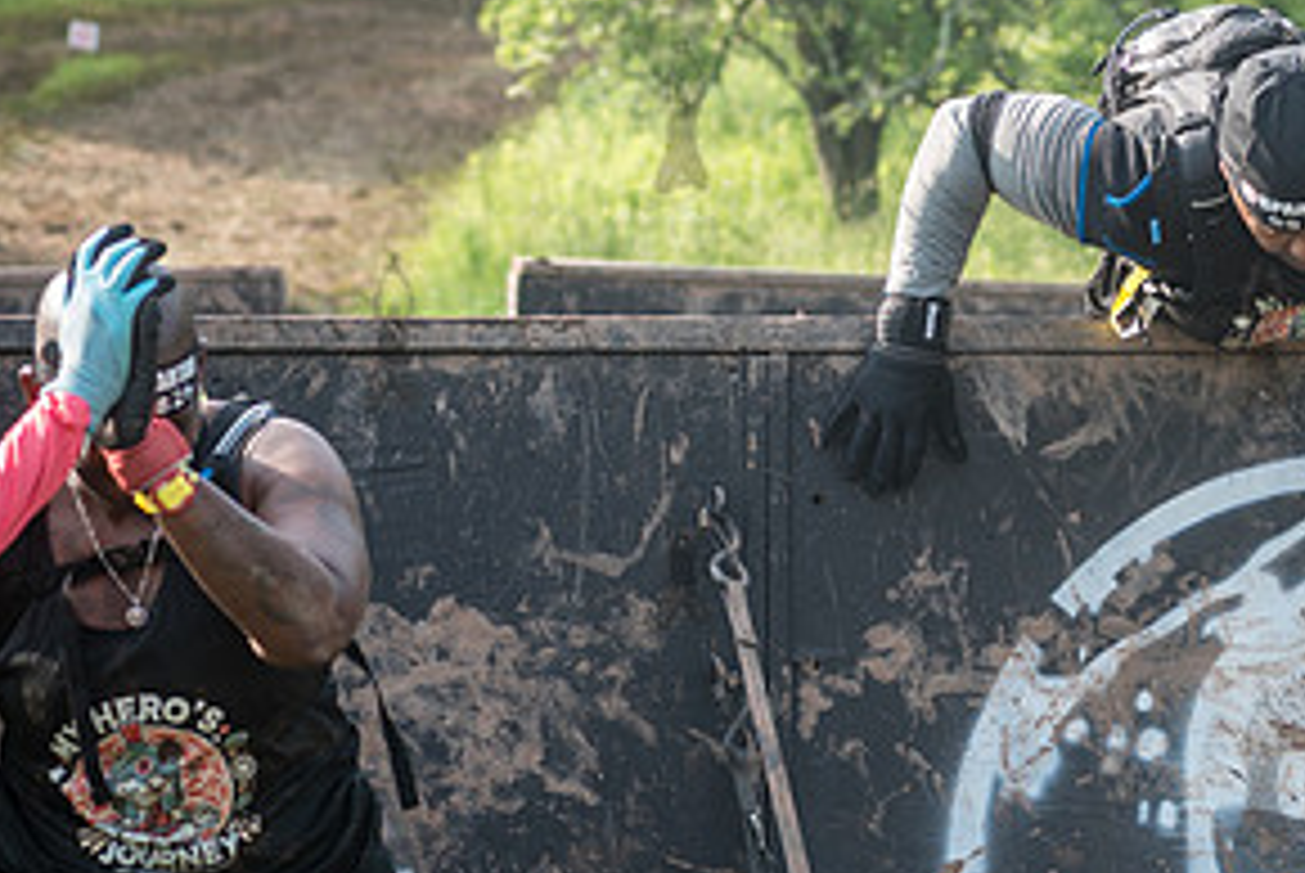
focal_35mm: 186
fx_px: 6749
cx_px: 1260
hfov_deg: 11.0
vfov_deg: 7.4
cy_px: 331
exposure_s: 1/320
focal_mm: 80
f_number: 4.5
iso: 250
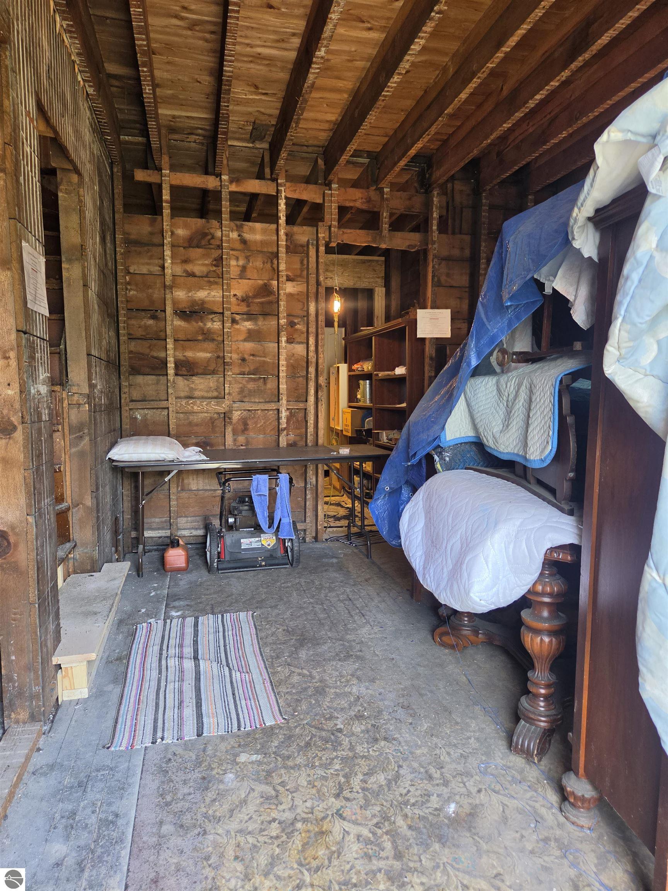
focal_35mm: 23
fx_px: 592
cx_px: 334
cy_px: 446
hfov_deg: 58.9
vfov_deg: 73.9
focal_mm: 5.4
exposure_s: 1/120
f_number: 1.8
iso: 250
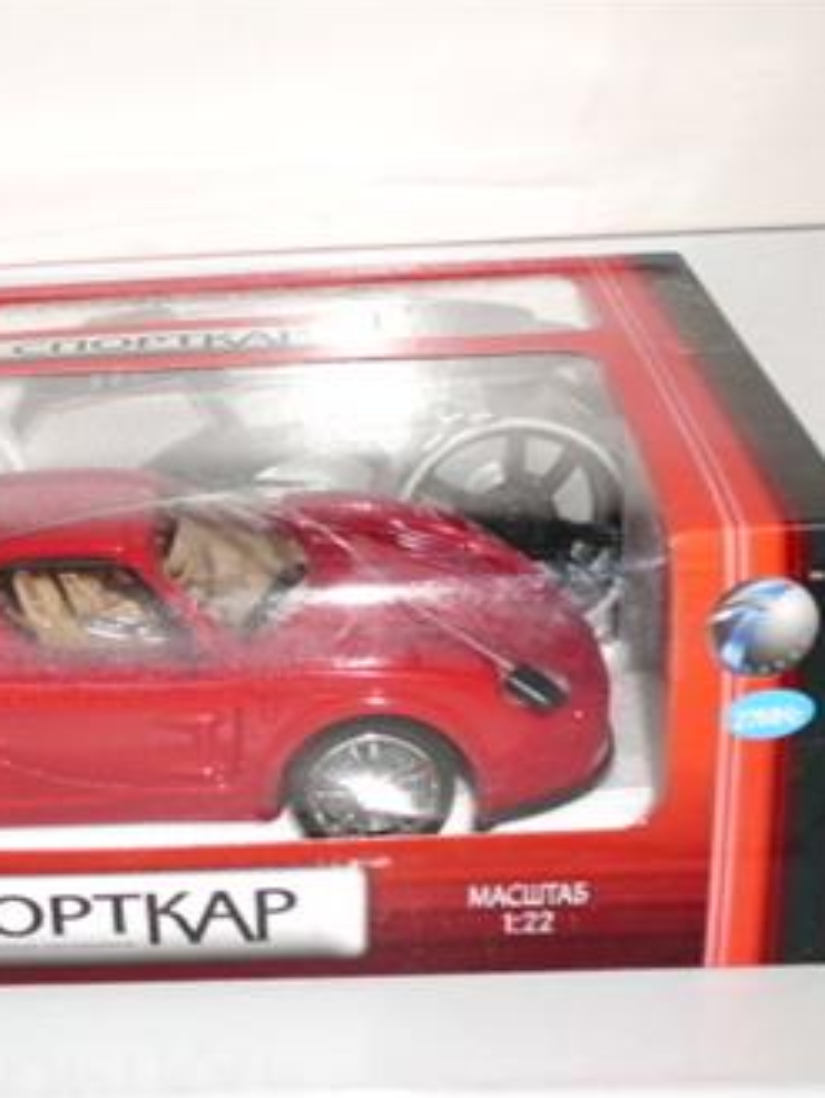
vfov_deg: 30.3
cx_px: 90
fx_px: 2032
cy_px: 547
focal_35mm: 64
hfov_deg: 22.4
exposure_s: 1/60
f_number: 3.3
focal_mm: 8.4
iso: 64
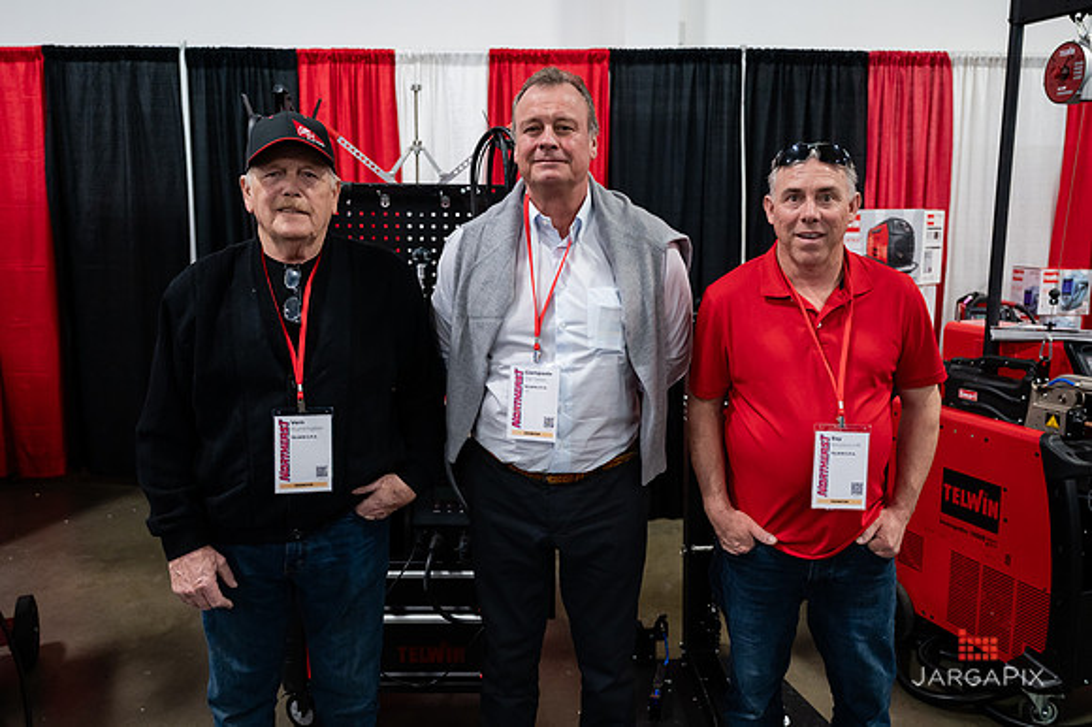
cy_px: 348
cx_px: 551
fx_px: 887
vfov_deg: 44.6
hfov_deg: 63.2
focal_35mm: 29
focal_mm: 27
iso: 3200
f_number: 3.2
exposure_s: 1/200
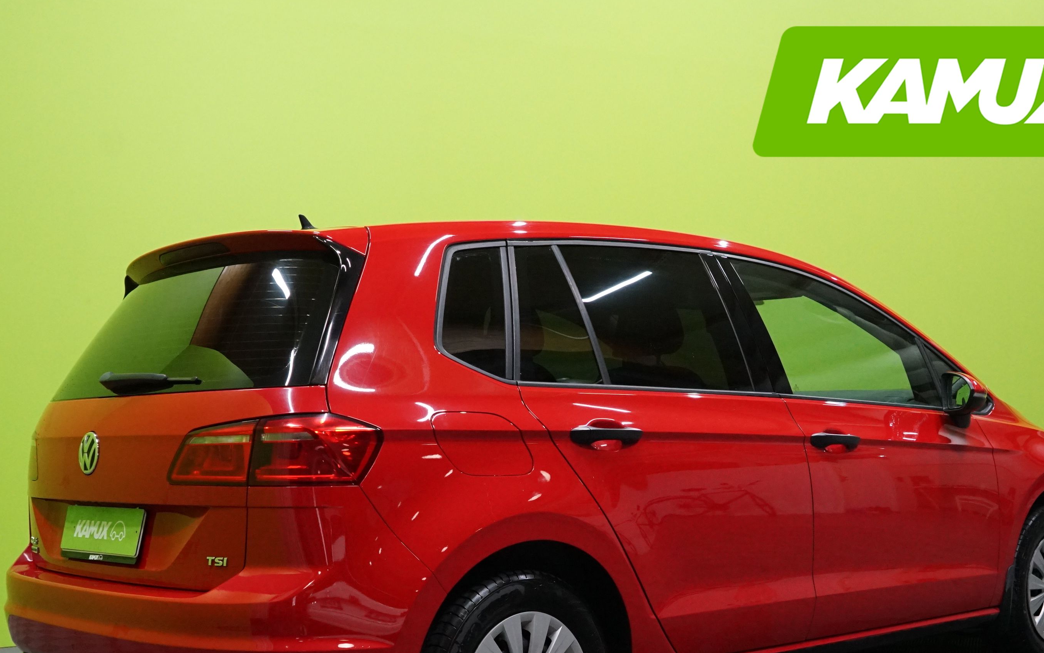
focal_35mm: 46
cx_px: 562
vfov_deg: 27.6
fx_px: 1309
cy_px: 485
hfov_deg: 43.5
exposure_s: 1/400
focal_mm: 31
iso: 4000
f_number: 4.5
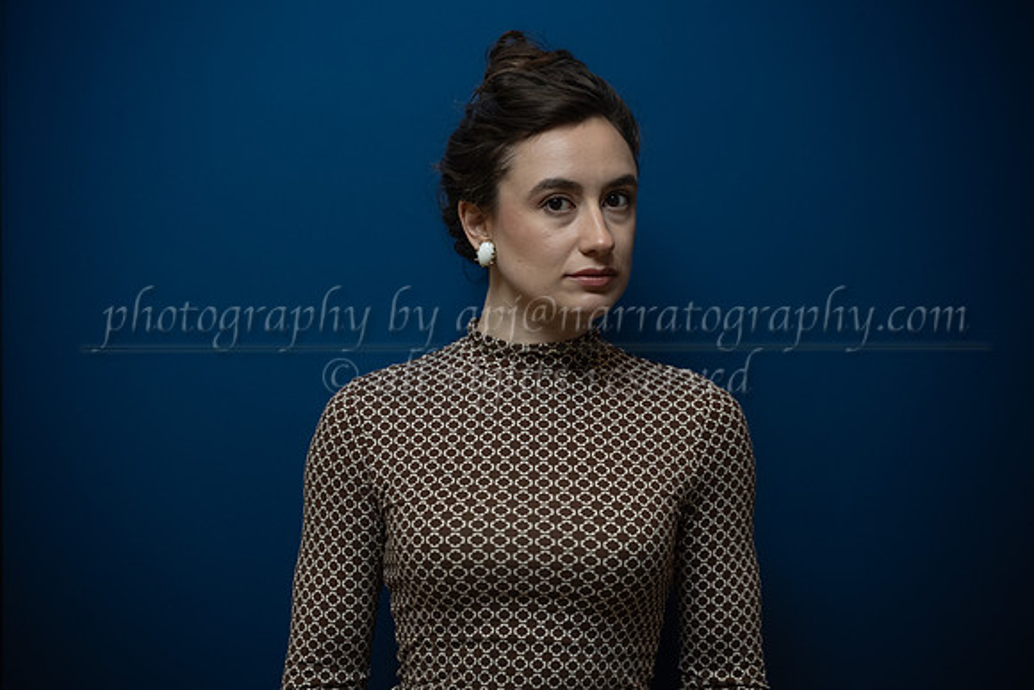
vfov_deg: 18.2
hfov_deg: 27.0
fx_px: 2155
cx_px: 517
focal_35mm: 75
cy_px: 345
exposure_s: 1/1250
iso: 1600
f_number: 2.8
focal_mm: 75
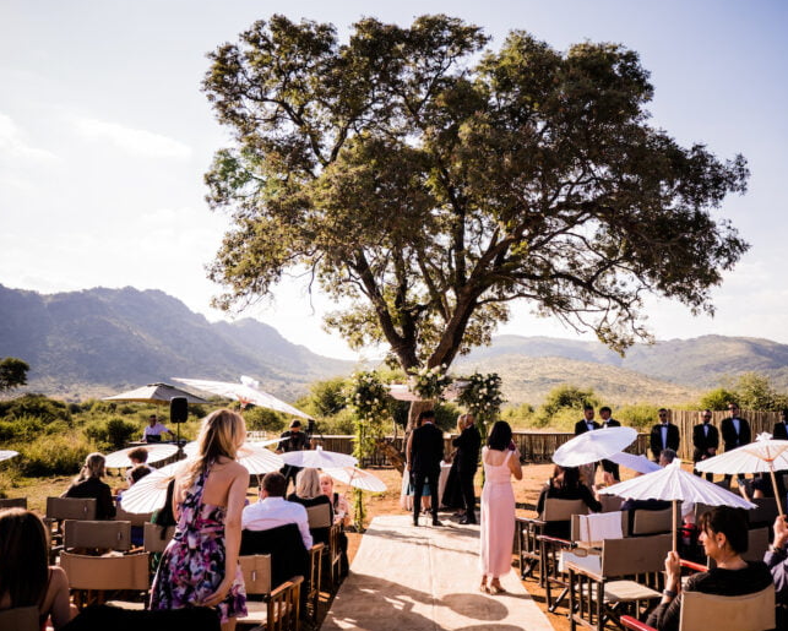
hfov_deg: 61.5
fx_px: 653
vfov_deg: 51.6
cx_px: 480
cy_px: 308
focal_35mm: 28
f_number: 2.8
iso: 200
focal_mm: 16
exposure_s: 1/2000
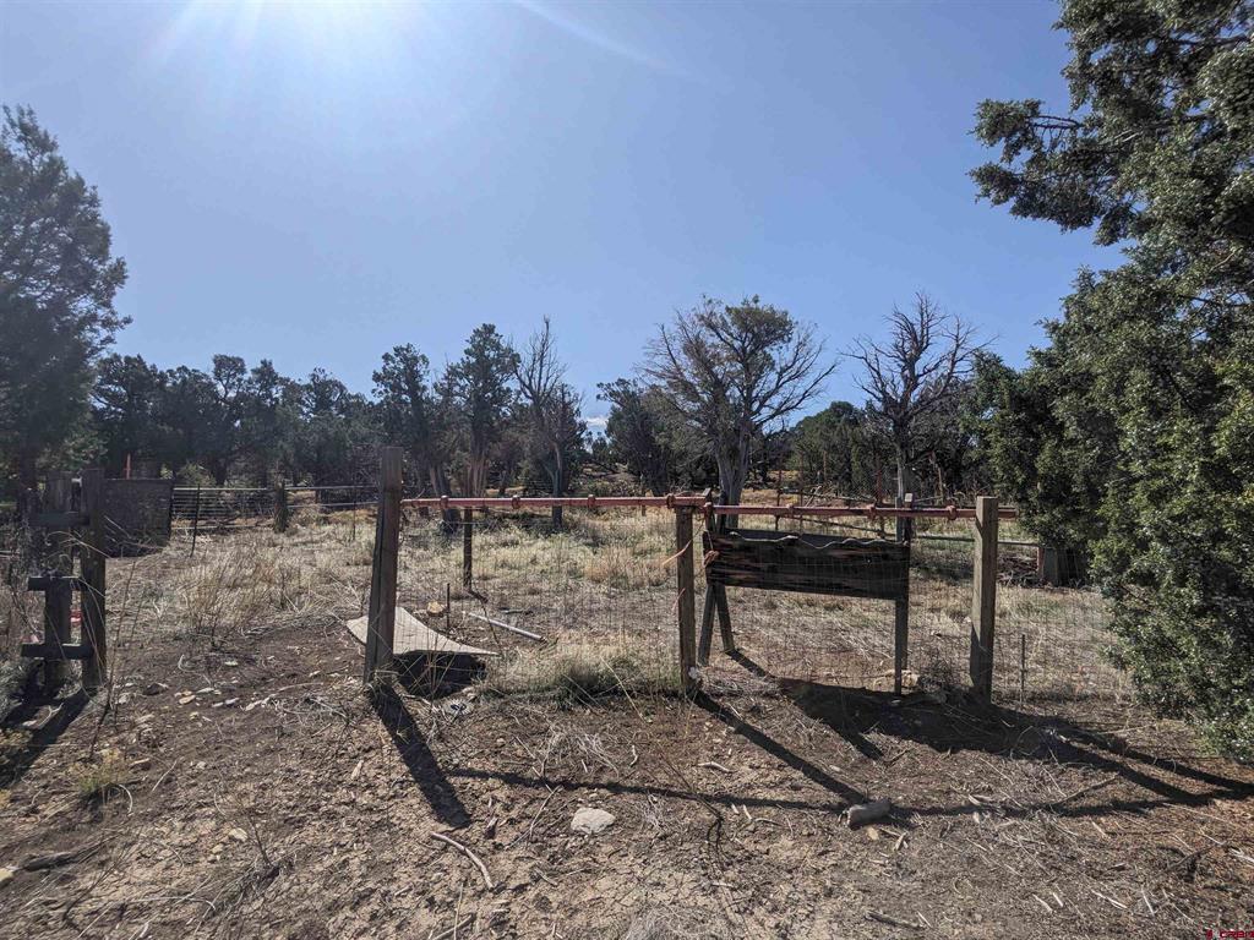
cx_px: 627
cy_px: 470
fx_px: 580
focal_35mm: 16
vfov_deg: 78.1
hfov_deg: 94.5
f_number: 2.2
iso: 36
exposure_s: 1/2959
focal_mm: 2.22
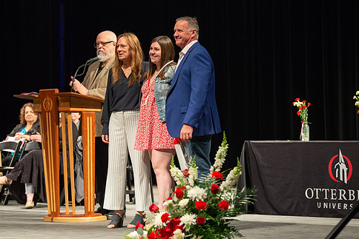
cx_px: 152
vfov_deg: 9.9
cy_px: 125
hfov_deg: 14.7
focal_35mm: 139
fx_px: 1386
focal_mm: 116
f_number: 4
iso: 1600
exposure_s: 1/100
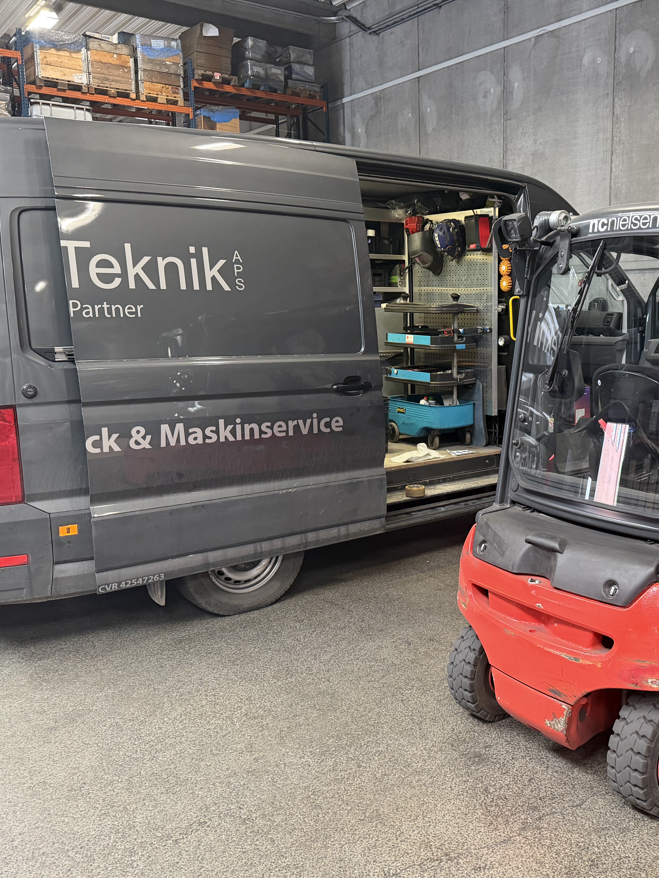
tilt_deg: -9.7
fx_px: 838
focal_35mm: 33
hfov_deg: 42.0
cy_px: 448
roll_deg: -0.2
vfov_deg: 55.3
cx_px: 473
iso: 400
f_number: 1.78
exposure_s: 1/60
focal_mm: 6.76
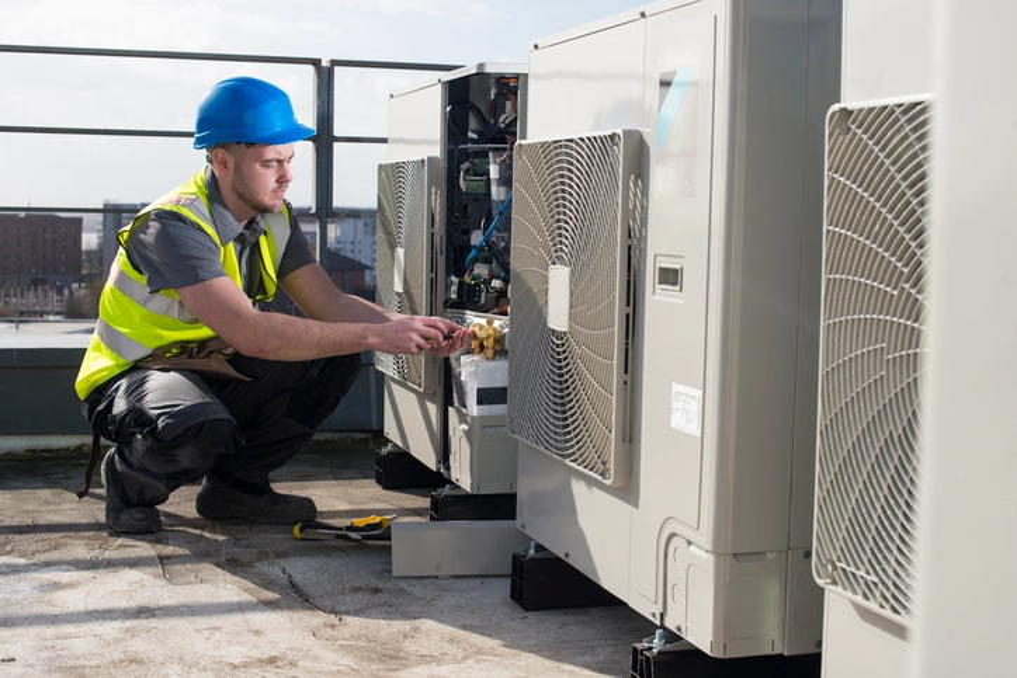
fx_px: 1413
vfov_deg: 27.0
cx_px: 508
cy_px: 339
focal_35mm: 50
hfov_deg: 39.6
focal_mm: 50
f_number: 9
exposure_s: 1/200
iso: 100
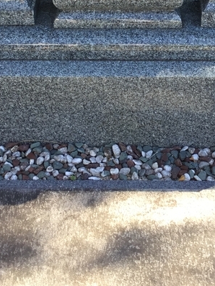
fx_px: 662
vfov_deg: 23.6
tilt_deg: -30.6
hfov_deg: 18.4
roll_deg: +1.5
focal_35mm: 80
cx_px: 128
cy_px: 14
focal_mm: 3.3
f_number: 2.4
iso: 25
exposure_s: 1/120
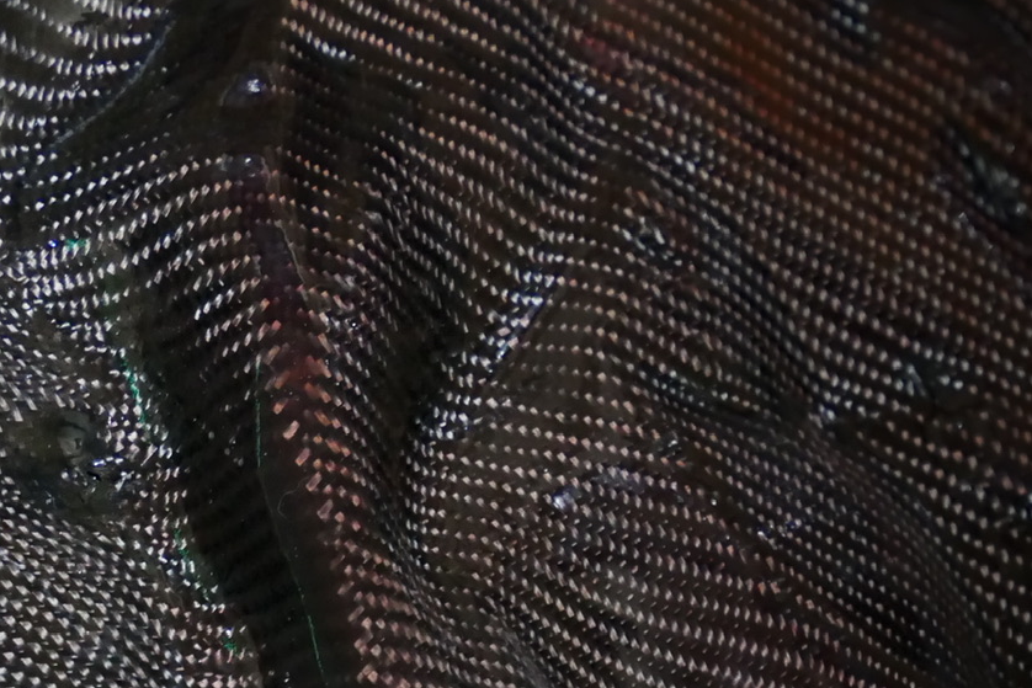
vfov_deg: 6.6
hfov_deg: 9.7
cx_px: -145
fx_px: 5992
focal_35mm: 209
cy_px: 456
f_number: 3.7
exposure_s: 1/20
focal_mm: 27.56
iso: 1600
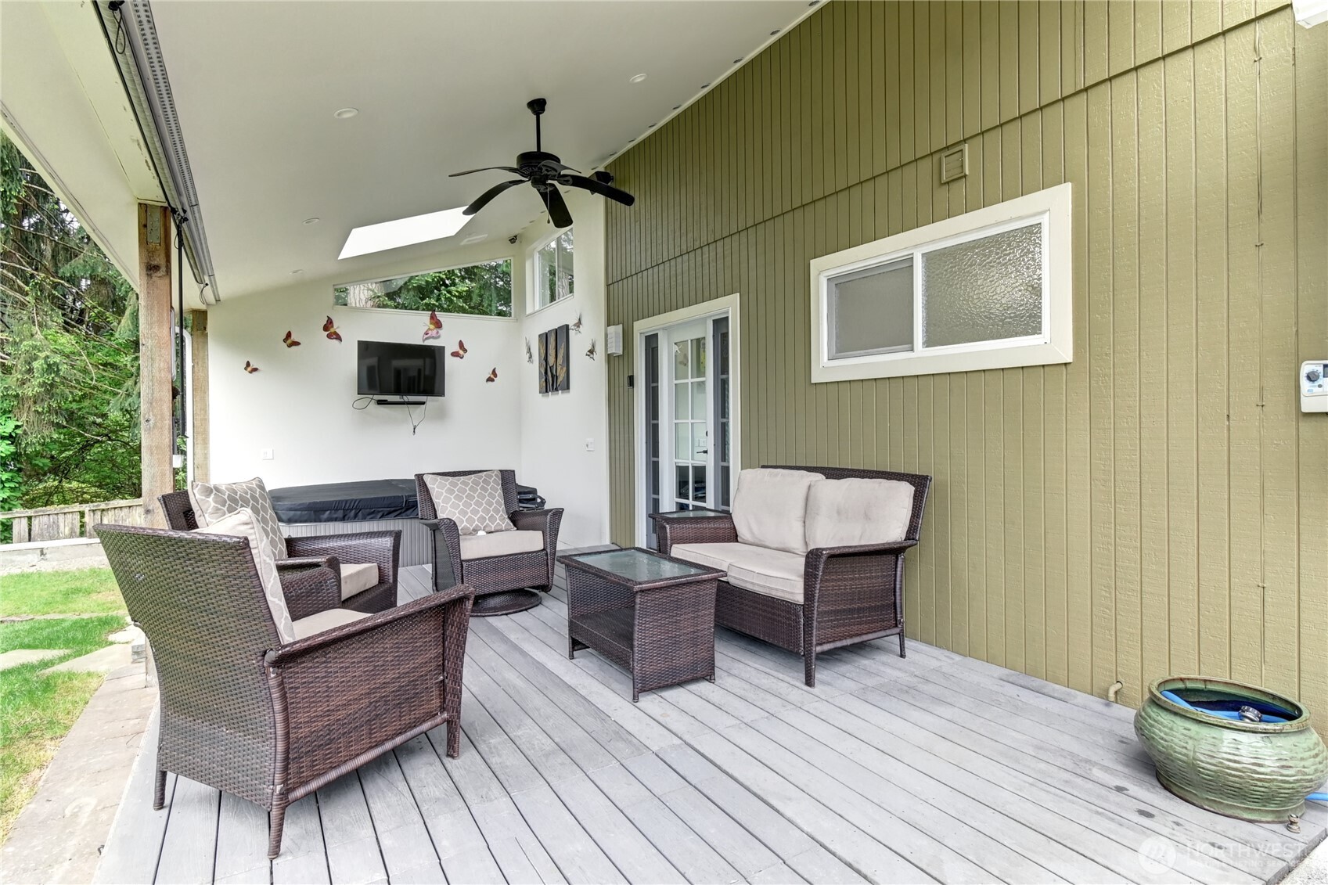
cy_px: 442
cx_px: 664
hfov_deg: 90.0
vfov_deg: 67.4
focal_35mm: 18
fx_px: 664
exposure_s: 1/2
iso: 500
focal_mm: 12
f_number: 11
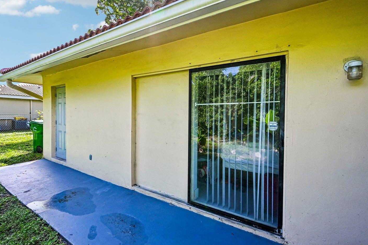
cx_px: 184
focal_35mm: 16
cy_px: 118
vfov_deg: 73.7
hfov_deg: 96.7
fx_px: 164
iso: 640
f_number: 8
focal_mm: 14
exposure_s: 1/400
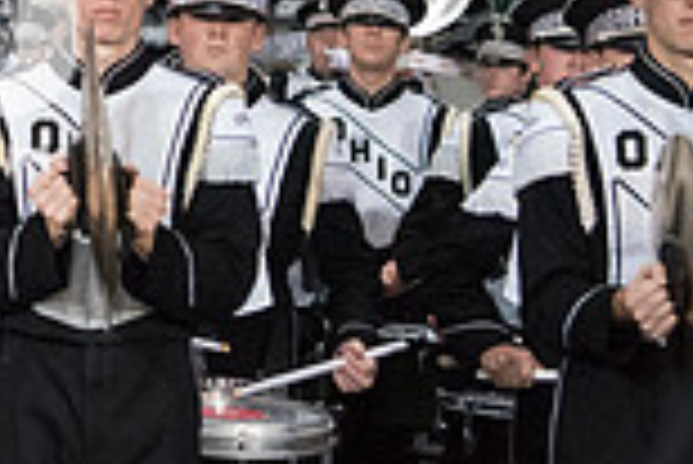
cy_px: -2
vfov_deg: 8.2
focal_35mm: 166
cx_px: -261
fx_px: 3198
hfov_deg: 11.9
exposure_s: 1/4000
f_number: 2.8
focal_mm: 44
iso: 10000
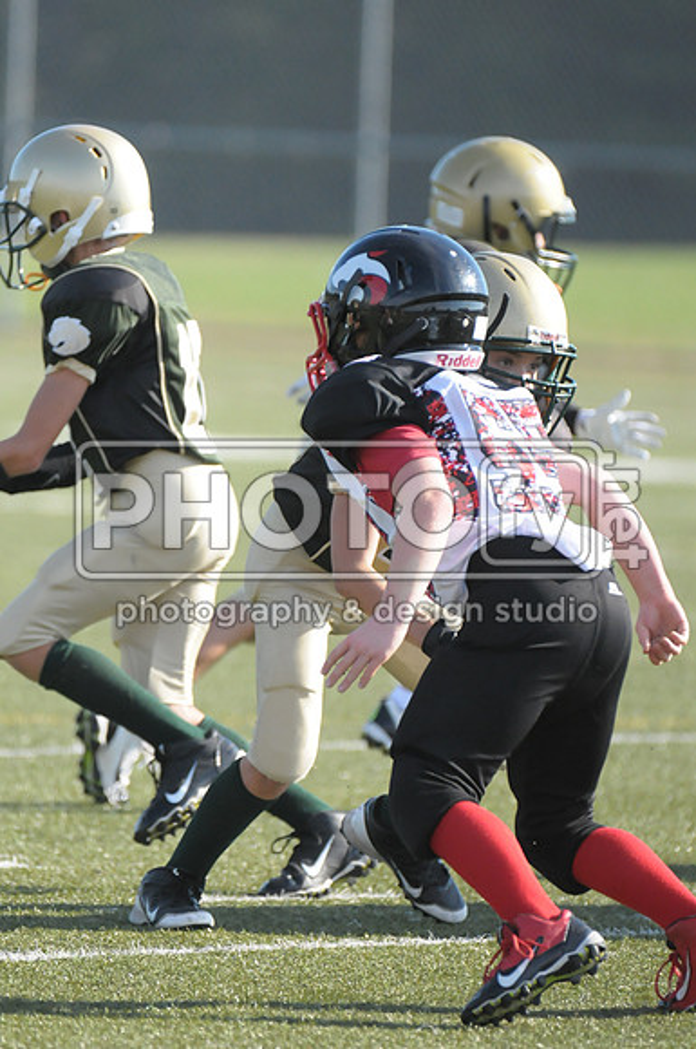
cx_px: 348
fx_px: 13524
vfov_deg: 4.4
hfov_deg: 2.9
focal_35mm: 465
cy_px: 524
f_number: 4
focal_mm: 310
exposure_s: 1/5000
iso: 1600
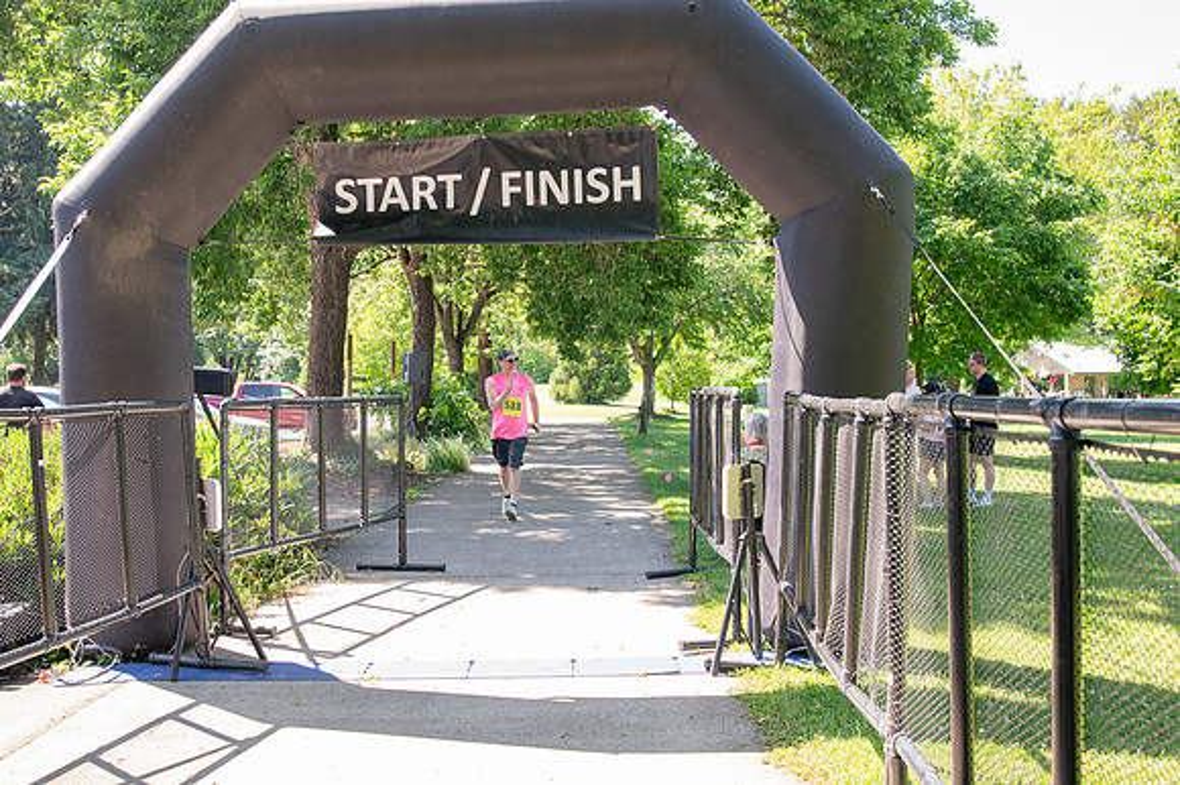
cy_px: 392
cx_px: 590
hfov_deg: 53.2
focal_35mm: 36
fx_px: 1179
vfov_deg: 36.8
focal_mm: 24
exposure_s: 1/400
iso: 500
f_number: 4
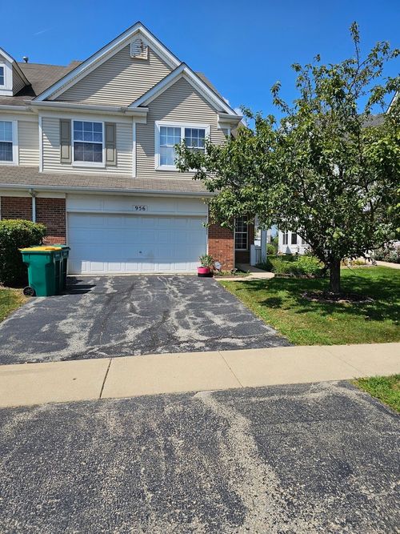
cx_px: 200
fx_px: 354
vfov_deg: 73.9
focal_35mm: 23
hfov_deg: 58.9
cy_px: 267
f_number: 1.7
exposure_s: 1/927
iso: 10
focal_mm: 6.3
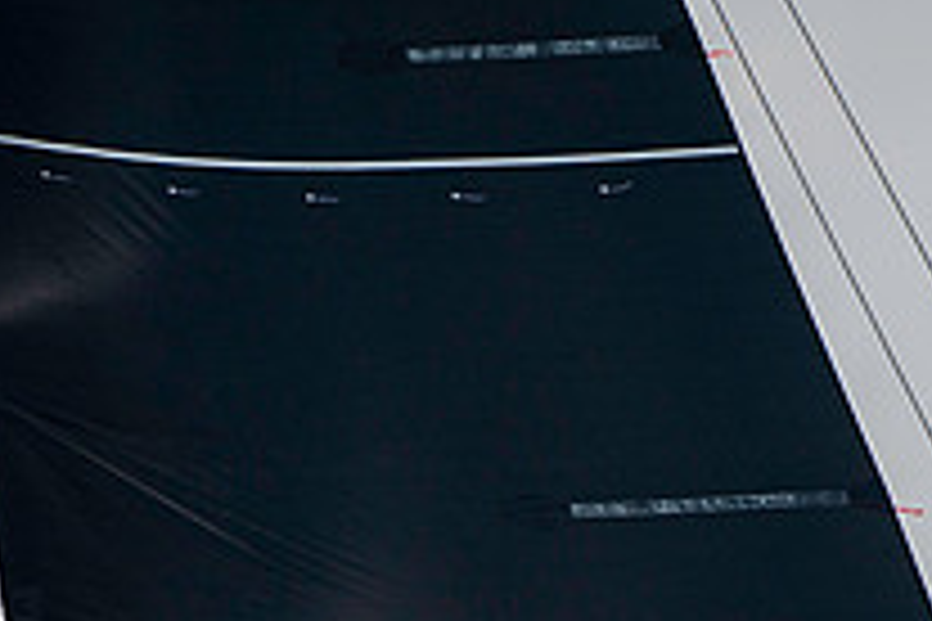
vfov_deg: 1.6
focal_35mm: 853
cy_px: 855
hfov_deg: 2.4
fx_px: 22081
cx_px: 175
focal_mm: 280
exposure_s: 1/2000
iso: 400
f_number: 5
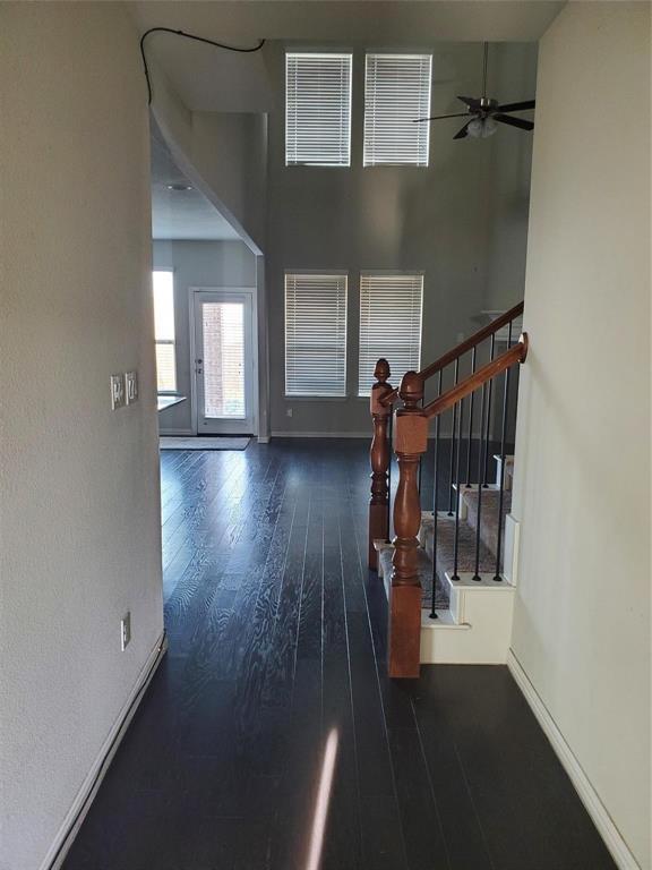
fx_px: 653
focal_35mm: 26
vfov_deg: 67.3
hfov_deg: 53.1
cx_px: 326
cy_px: 435
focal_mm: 4.3
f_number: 2.4
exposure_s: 1/40
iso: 320
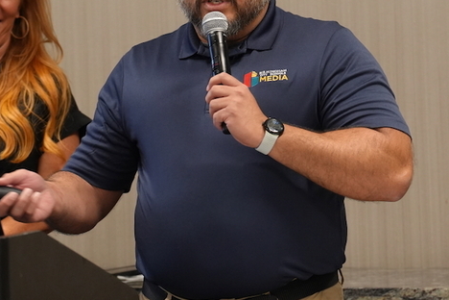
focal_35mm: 328
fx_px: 4091
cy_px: 30
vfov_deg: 4.2
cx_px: 194
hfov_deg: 6.3
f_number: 4
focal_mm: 150
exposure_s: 1/160
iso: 2500
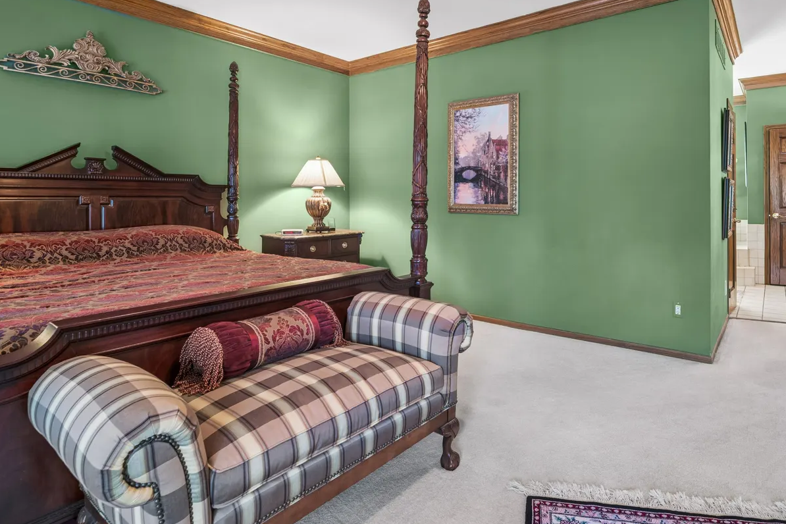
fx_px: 415
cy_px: 188
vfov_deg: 63.4
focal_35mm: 19
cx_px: 458
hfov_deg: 86.2
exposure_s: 1/2.5
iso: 640
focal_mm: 14
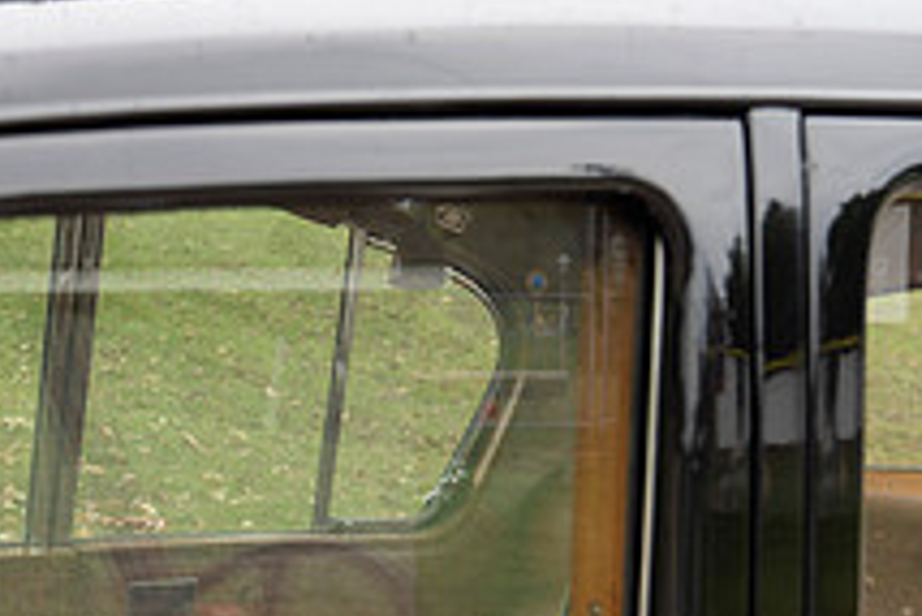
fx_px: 2845
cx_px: -30
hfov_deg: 17.9
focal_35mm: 111
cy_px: 756
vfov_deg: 12.1
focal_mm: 41
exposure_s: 1/100
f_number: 5.6
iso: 200
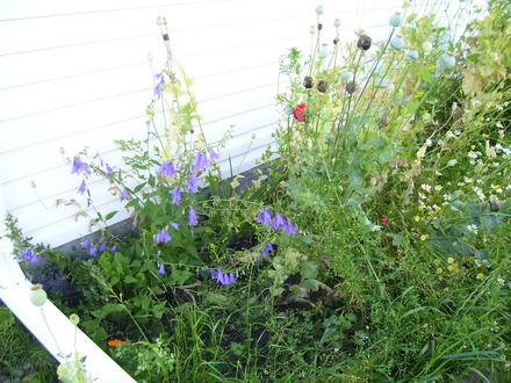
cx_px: 256
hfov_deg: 54.0
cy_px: 192
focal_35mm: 34
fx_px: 502
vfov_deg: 41.8
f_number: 2.7
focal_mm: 5.6
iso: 80
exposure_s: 1/90
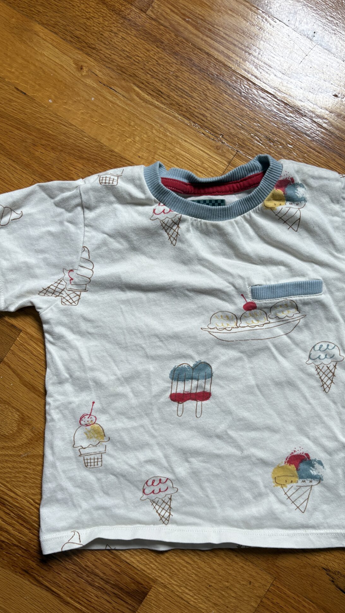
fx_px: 488
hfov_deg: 38.9
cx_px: 197
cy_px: 319
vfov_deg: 64.3
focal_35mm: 30
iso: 125
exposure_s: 1/99
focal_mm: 5.96
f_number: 1.6
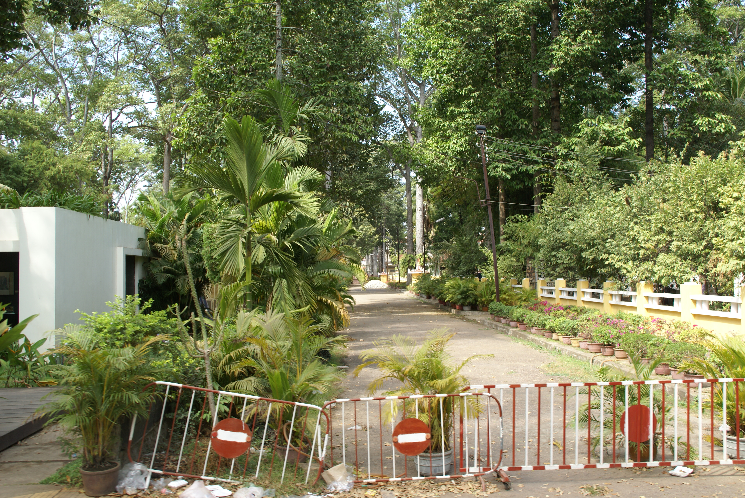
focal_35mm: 36
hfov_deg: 53.1
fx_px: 746
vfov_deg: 37.0
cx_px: 372
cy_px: 249
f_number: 8
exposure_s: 1/80
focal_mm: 24
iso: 100
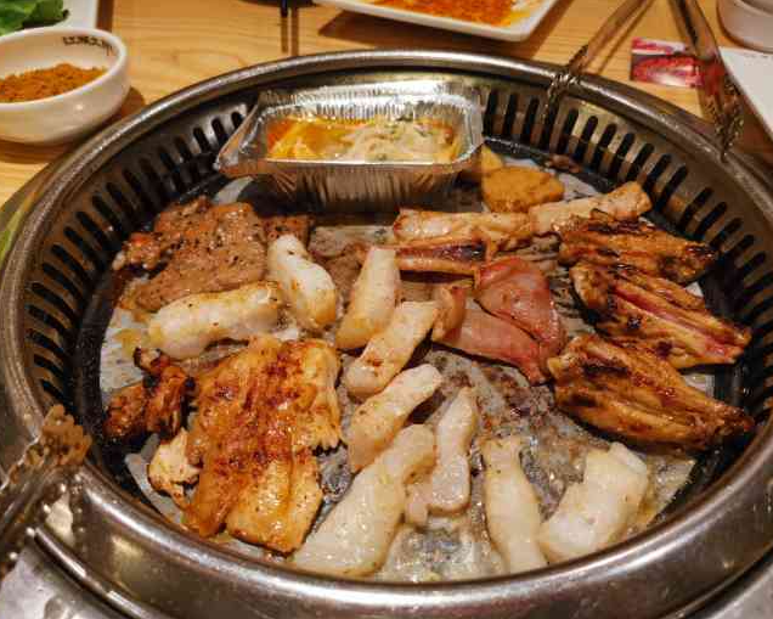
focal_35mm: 29
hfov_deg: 60.4
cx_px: 411
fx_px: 664
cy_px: 317
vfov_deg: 50.0
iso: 160
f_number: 1.8
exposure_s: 1/100
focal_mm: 5.58
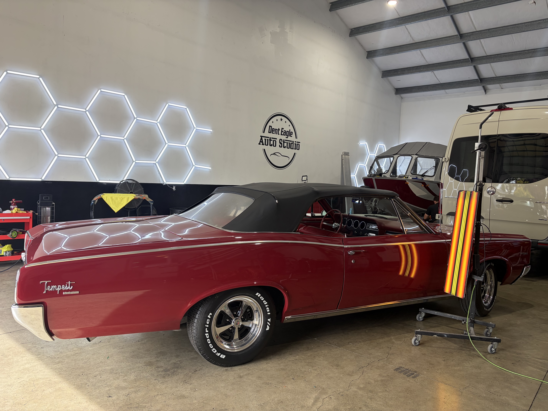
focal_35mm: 26
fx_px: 412
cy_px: 206
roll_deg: -1.6
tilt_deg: -2.6
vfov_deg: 53.1
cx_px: 274
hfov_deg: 67.3
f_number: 1.6
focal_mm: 5.96
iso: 50
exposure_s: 1/171
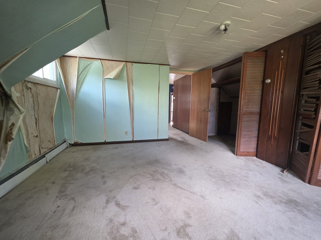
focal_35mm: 13
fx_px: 121
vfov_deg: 89.9
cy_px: 120
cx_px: 160
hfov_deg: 106.2
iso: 400
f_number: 1.9
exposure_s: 1/100
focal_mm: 2.2
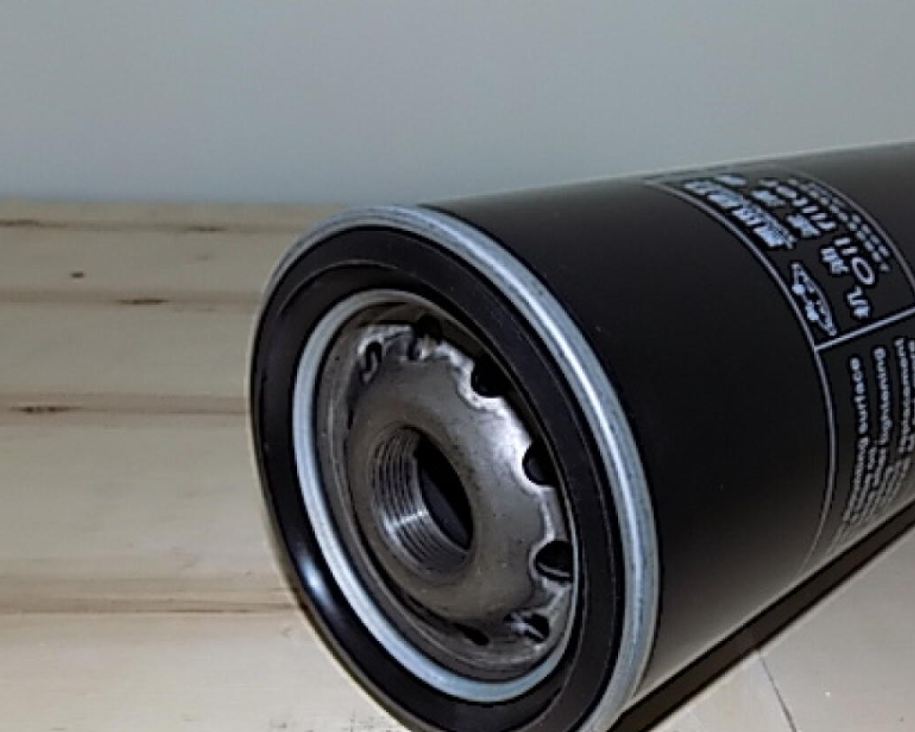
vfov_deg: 41.2
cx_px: 547
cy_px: 534
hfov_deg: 51.2
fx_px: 948
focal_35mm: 35
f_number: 3.1
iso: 200
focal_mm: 4
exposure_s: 1/30
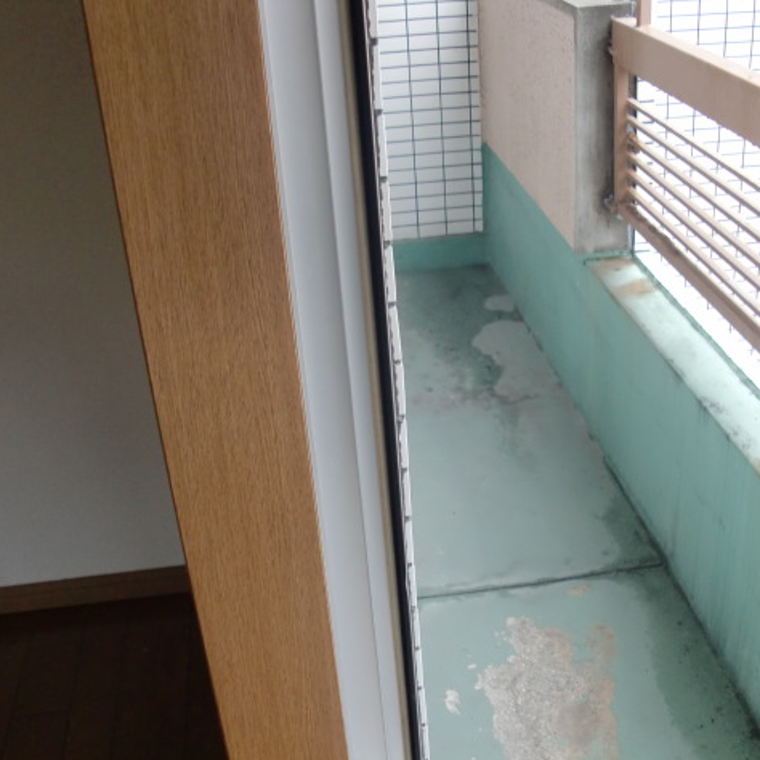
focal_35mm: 43
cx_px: 431
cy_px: 383
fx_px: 1068
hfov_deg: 39.1
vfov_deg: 39.2
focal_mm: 6.3
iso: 200
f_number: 2.8
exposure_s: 1/60
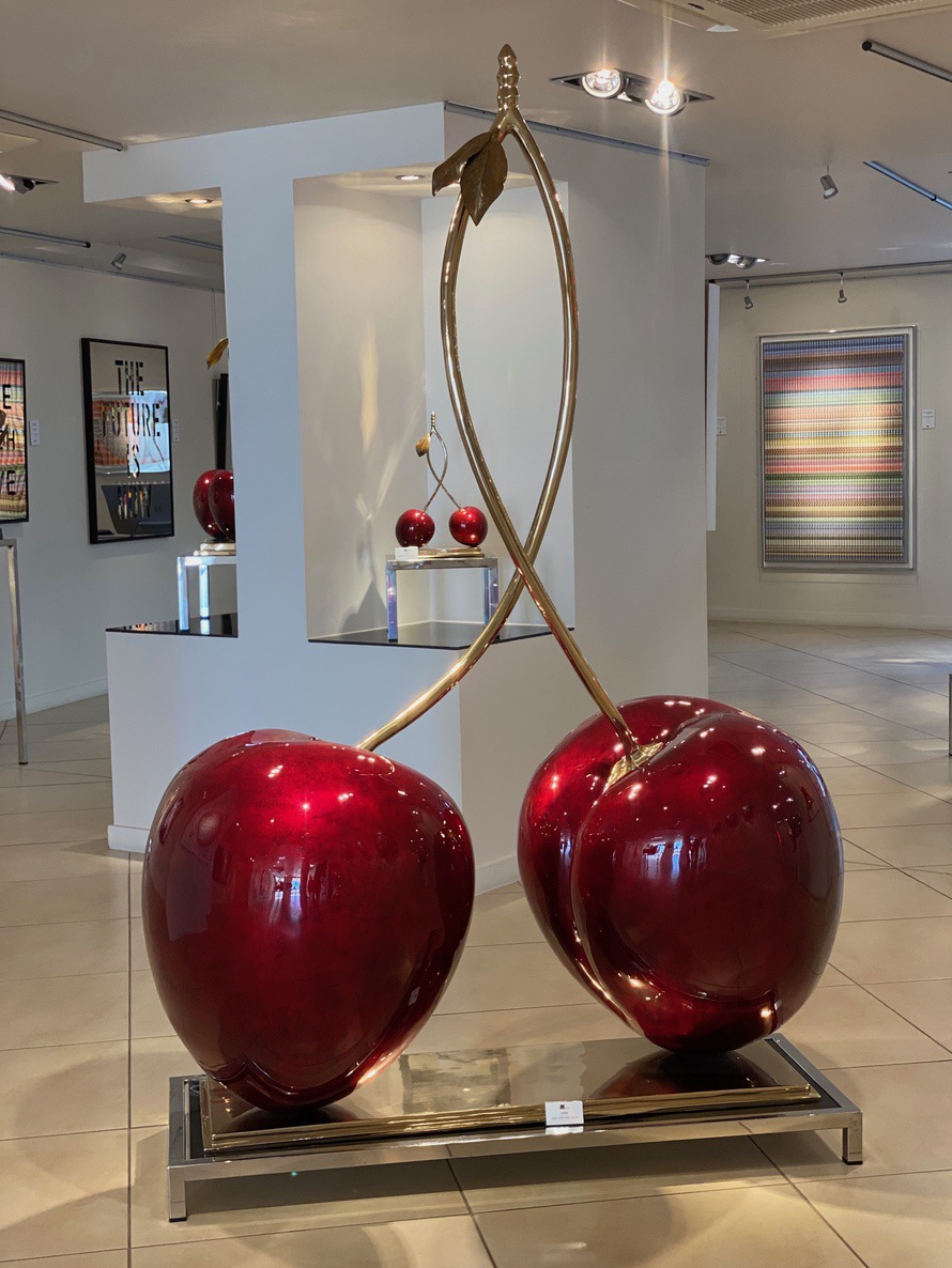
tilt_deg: -4.1
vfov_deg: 36.2
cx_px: 482
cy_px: 636
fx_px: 1943
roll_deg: +0.4
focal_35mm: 53
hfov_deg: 27.5
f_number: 2
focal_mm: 6
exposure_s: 1/114
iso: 100
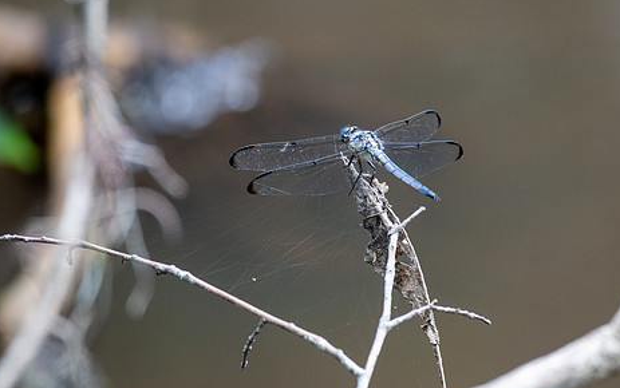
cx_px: 419
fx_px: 17753
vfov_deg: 1.3
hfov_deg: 2.0
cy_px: 151
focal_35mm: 1050
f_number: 6.3
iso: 1250
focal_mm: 600
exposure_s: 1/200
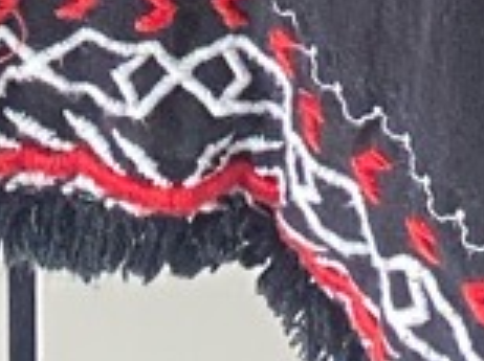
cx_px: 151
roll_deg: +0.5
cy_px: -1783
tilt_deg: -14.7
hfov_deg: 7.3
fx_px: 3783
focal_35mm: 271
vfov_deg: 4.3
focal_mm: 4.25
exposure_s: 1/60
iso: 125
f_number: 1.8
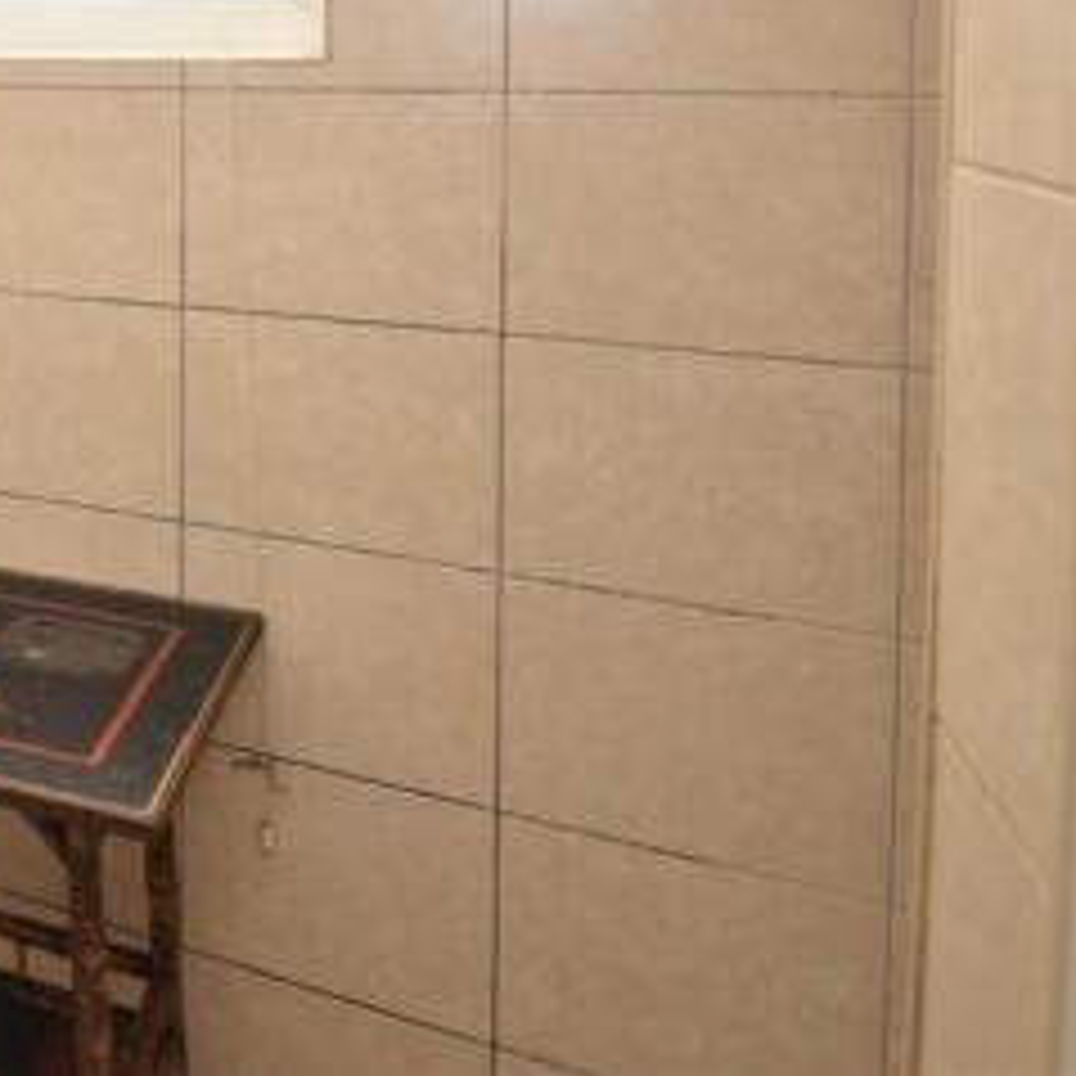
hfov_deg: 37.5
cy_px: 99
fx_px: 1231
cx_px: -171
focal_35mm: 35
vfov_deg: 43.0
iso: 1000
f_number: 4
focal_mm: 10
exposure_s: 1/60
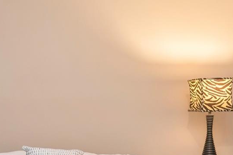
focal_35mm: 61
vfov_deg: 22.2
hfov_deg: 32.6
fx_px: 395
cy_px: 94
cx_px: 79
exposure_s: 1/2
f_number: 9
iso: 200
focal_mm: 16
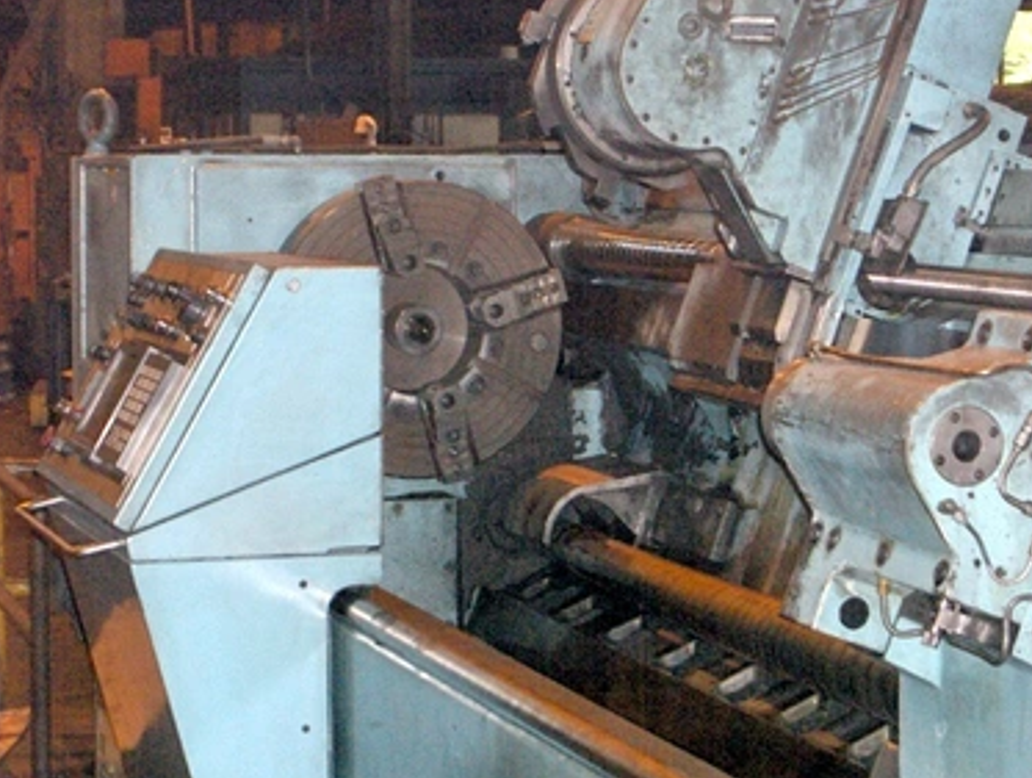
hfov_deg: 18.2
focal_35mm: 108
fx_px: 3225
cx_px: 541
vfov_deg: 13.7
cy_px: 364
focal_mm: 20.8
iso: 200
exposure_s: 1/125
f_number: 4.4
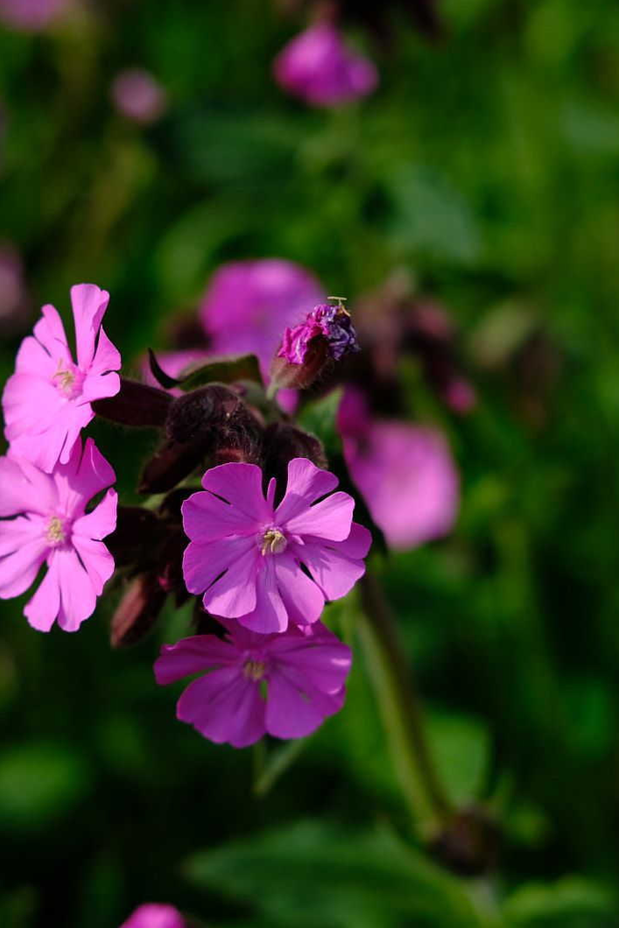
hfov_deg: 16.9
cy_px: 464
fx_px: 2062
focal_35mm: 80
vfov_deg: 25.4
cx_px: 124
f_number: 4
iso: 200
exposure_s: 1/2000
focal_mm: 35
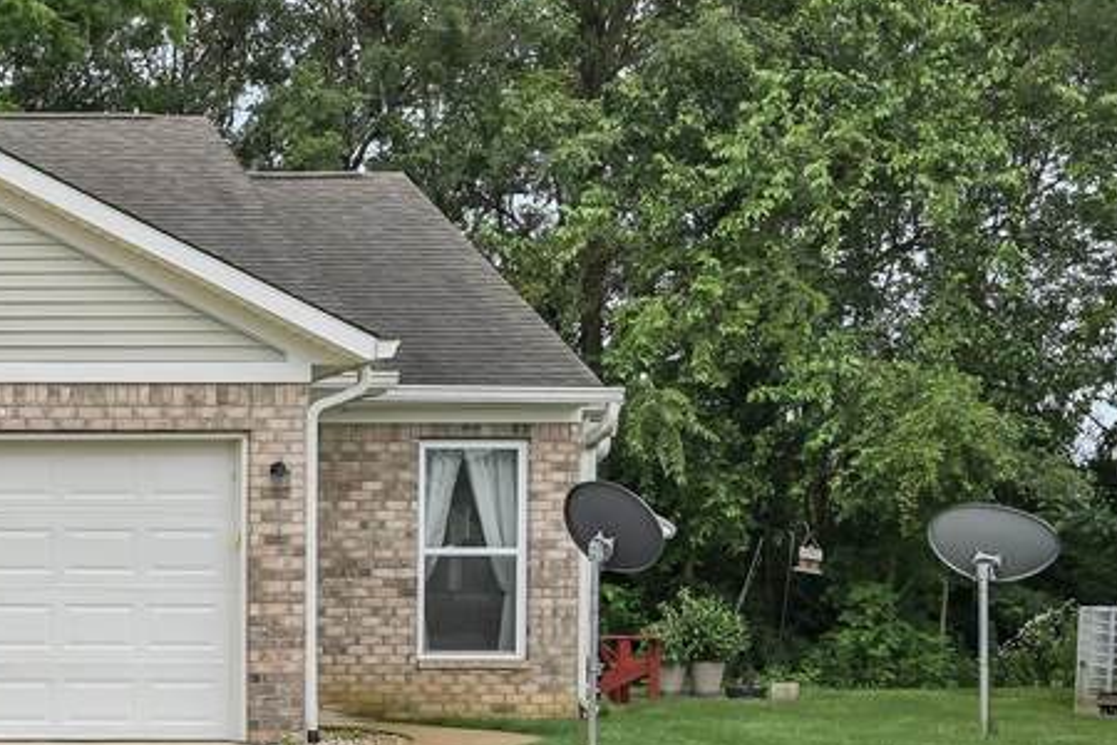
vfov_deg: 17.8
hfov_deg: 23.0
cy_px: 71
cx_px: -432
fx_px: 2340
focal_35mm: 75
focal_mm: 26.5
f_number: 8
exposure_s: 1/160
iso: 100
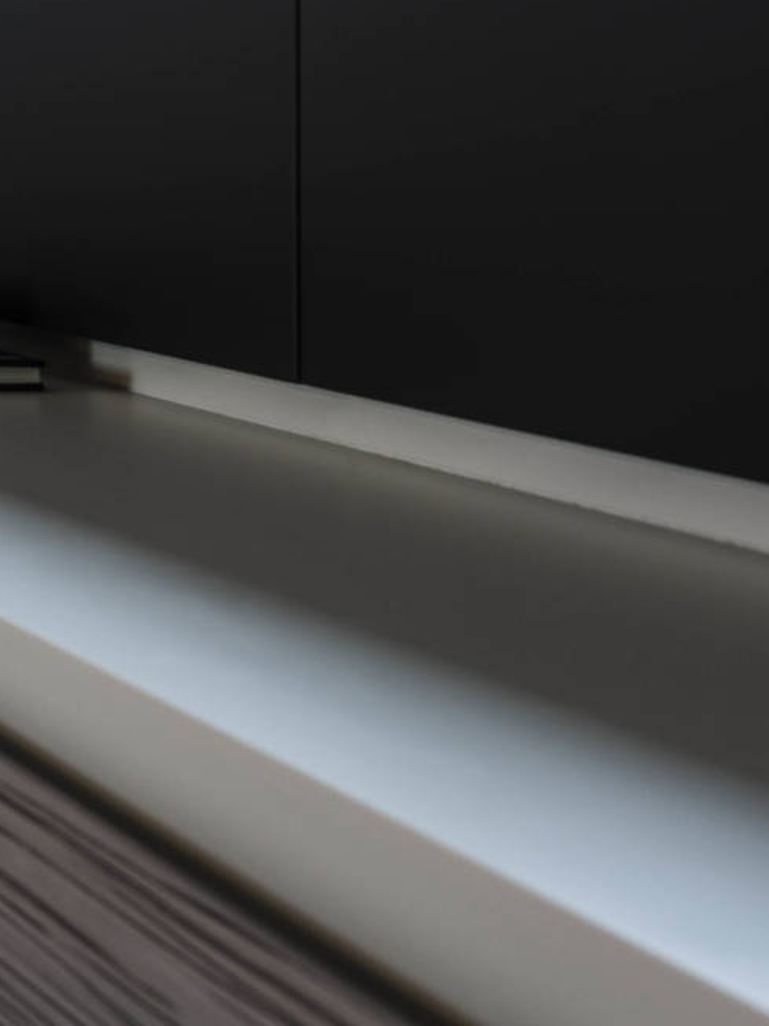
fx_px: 2046
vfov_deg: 27.1
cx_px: -824
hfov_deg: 16.0
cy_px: 94
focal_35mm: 69
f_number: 8
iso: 100
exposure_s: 1/5
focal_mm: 23
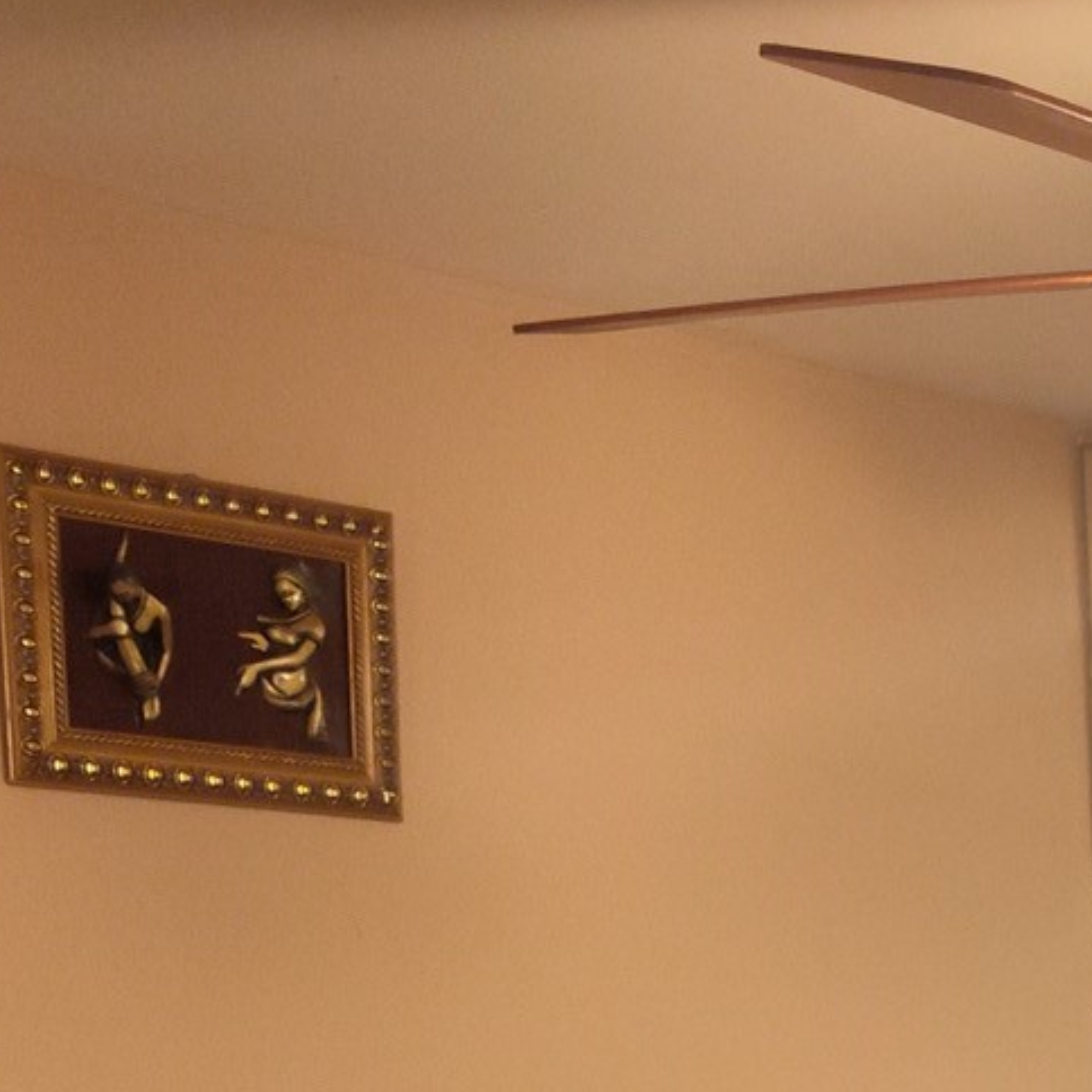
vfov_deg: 17.9
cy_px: 1670
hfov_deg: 17.9
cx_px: 1665
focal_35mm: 86
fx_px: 3069
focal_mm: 5.56
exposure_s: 1/60
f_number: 1.8
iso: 1556
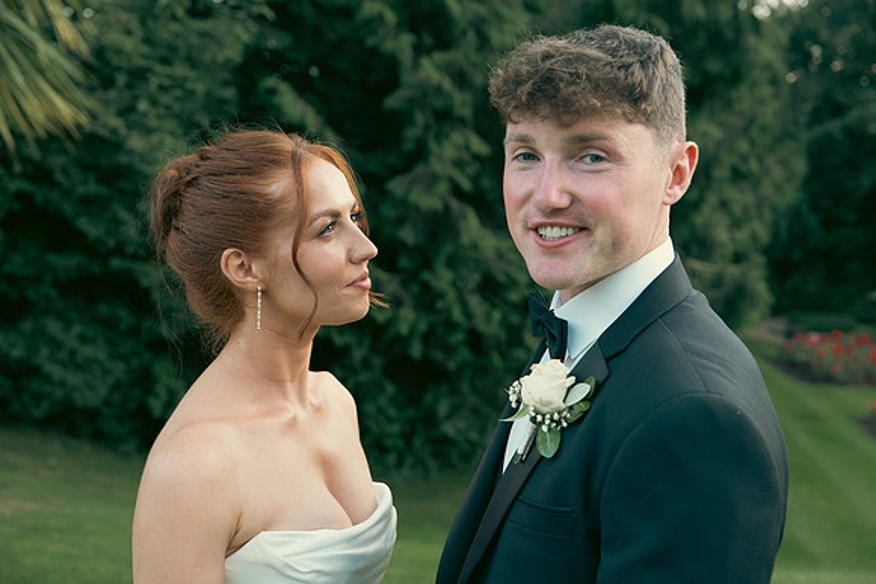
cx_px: 438
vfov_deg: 35.1
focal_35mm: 38
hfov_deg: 50.7
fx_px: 925
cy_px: 292
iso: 1000
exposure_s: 1/200
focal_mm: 38
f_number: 3.5
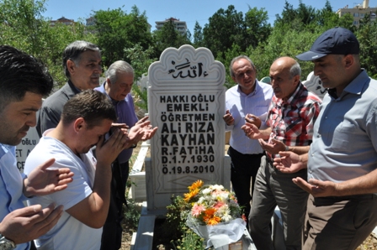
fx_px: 283
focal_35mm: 27
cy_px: 125
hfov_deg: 67.4
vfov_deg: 47.9
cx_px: 188
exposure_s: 1/250
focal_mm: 18
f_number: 16
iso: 640
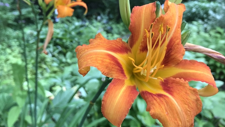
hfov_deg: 51.5
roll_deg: -3.1
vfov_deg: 30.3
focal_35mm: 39
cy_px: 49
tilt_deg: -12.4
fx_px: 233
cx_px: 98
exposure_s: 1/100
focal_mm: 3.99
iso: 20
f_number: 1.8
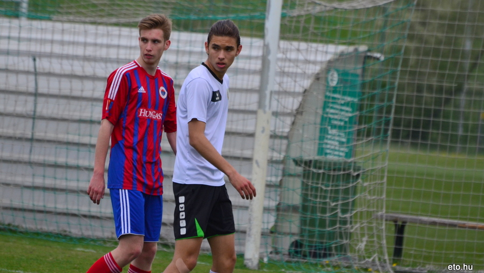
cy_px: 121
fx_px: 6059
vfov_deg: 2.6
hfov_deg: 4.6
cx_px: 242
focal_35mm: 472
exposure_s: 1/1600
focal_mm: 300
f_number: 5.6
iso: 800
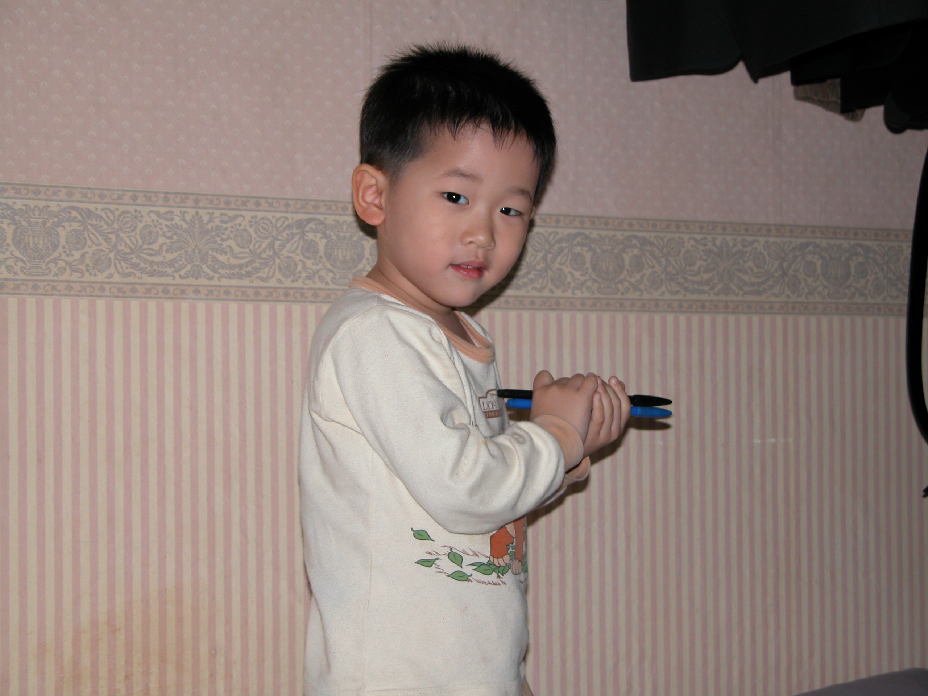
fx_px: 2064
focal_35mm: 77
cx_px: 464
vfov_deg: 19.1
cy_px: 348
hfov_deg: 25.3
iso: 100
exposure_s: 1/125
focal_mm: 19.9
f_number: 3.4
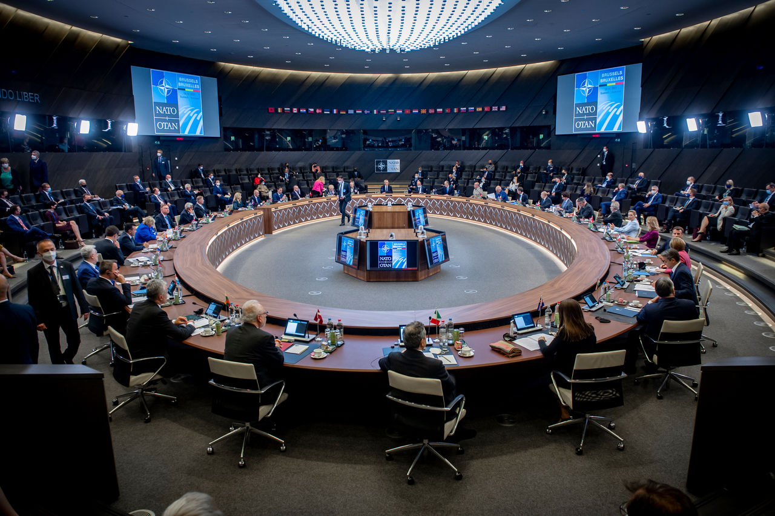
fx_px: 530
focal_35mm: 25
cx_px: 391
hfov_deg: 72.4
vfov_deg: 51.9
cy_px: 258
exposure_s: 1/200
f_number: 4
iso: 3200
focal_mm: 24
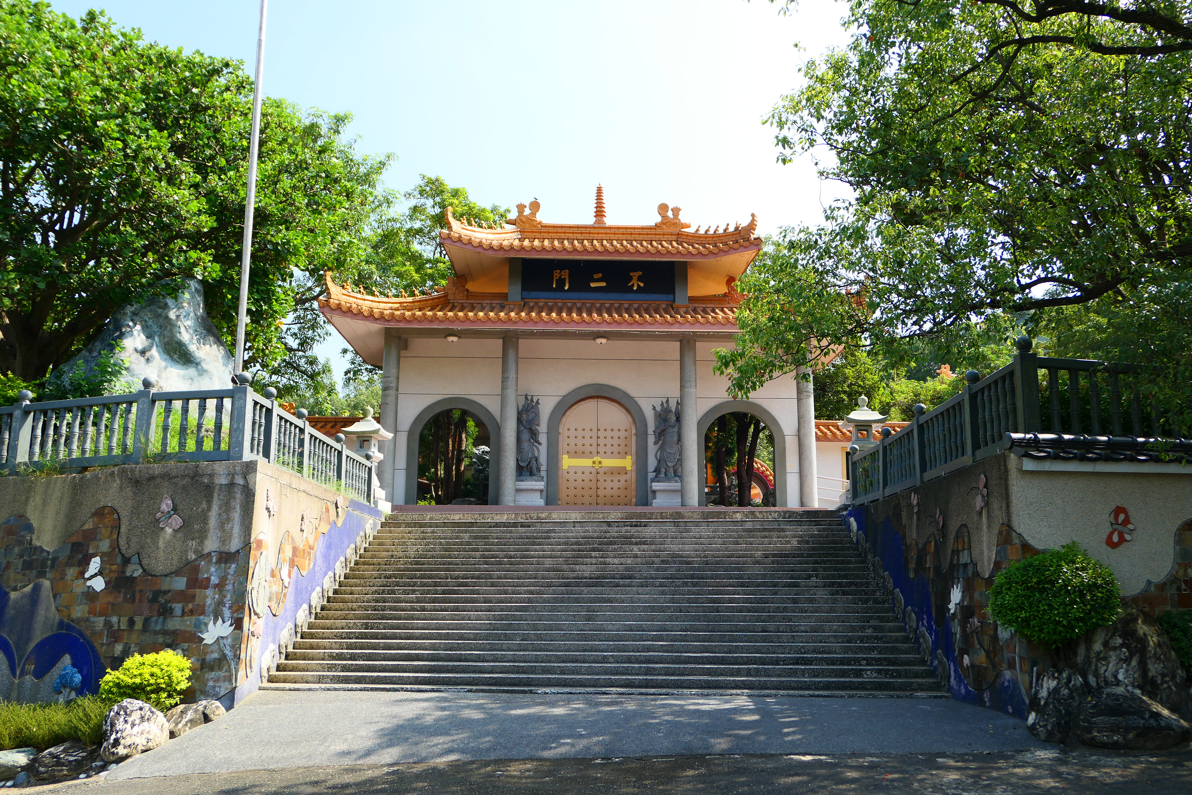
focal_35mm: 30
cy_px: 398
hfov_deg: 61.9
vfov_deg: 43.6
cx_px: 596
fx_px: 993
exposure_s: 1/1300
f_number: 2.5
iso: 125
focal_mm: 11
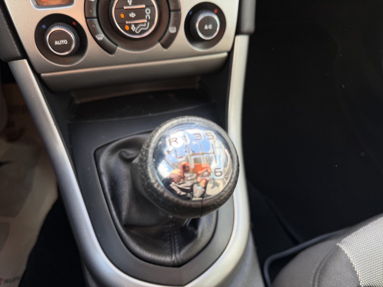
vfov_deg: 56.8
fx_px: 266
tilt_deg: -58.7
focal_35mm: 24
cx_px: 192
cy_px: 144
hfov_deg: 71.6
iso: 64
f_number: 1.78
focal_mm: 6.76
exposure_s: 1/170
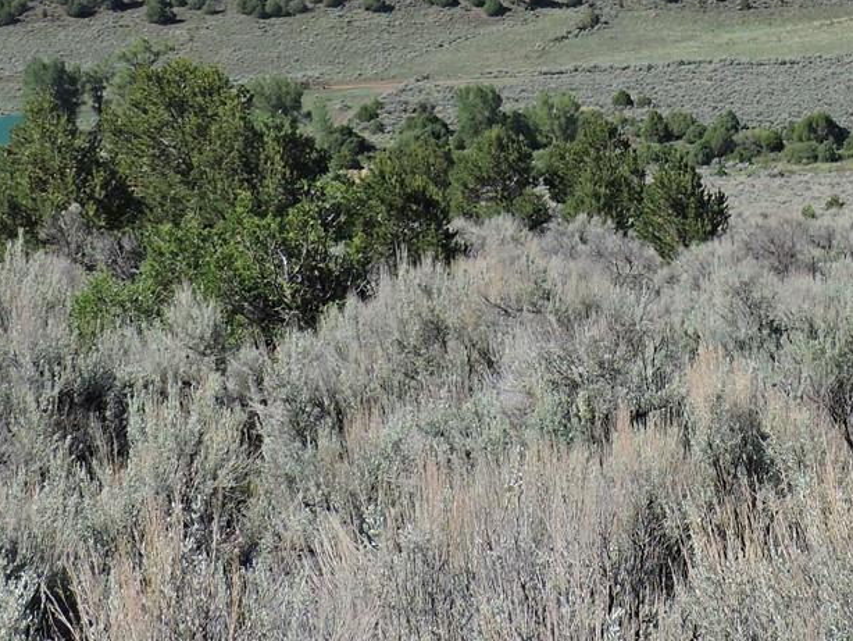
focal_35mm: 112
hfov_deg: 17.4
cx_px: 681
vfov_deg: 12.9
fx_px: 2761
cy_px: -149
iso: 100
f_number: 3.4
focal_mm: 7.7
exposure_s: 1/1000
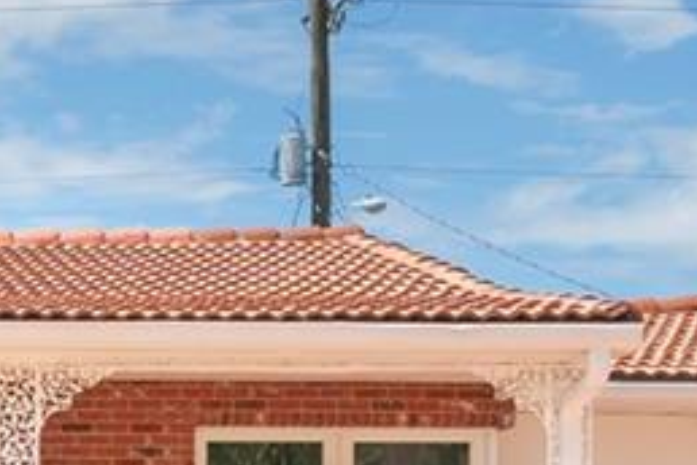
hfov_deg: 15.8
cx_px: -154
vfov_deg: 10.8
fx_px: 2401
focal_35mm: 124
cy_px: 630
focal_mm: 20
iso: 50
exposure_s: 1/6
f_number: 11
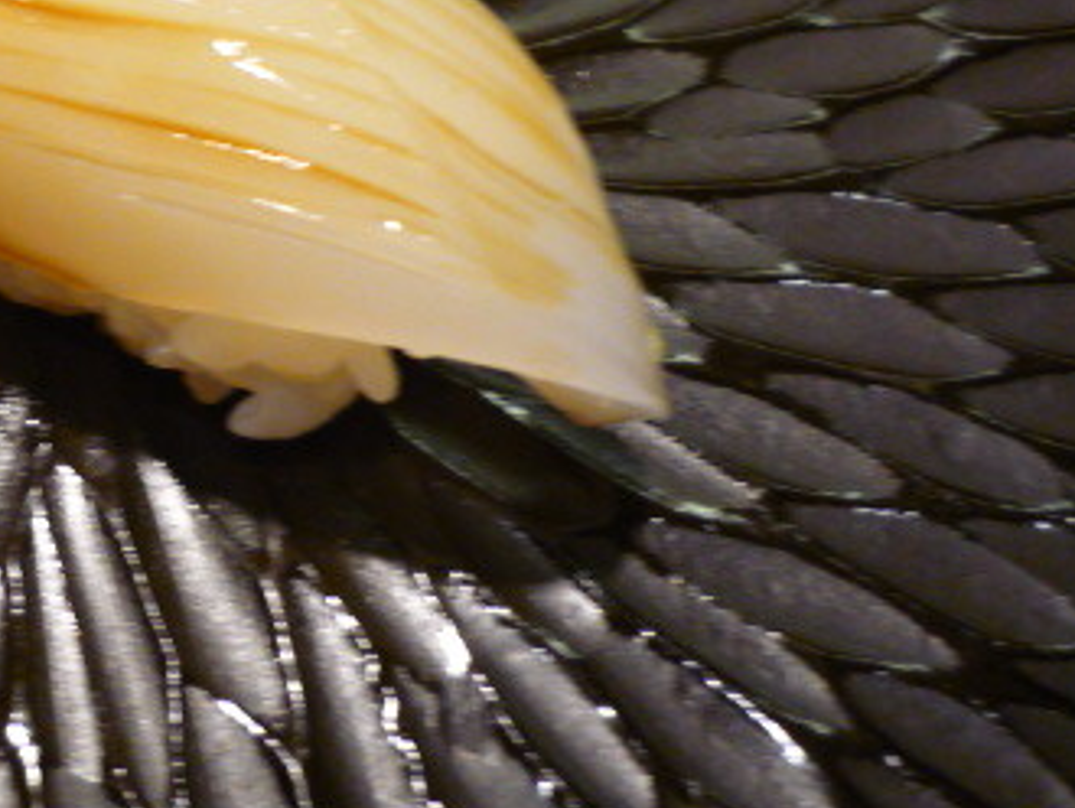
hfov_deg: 28.9
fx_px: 1989
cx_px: 75
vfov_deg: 22.6
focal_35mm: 64
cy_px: 143
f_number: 2.8
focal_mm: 5.5
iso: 320
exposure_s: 1/30
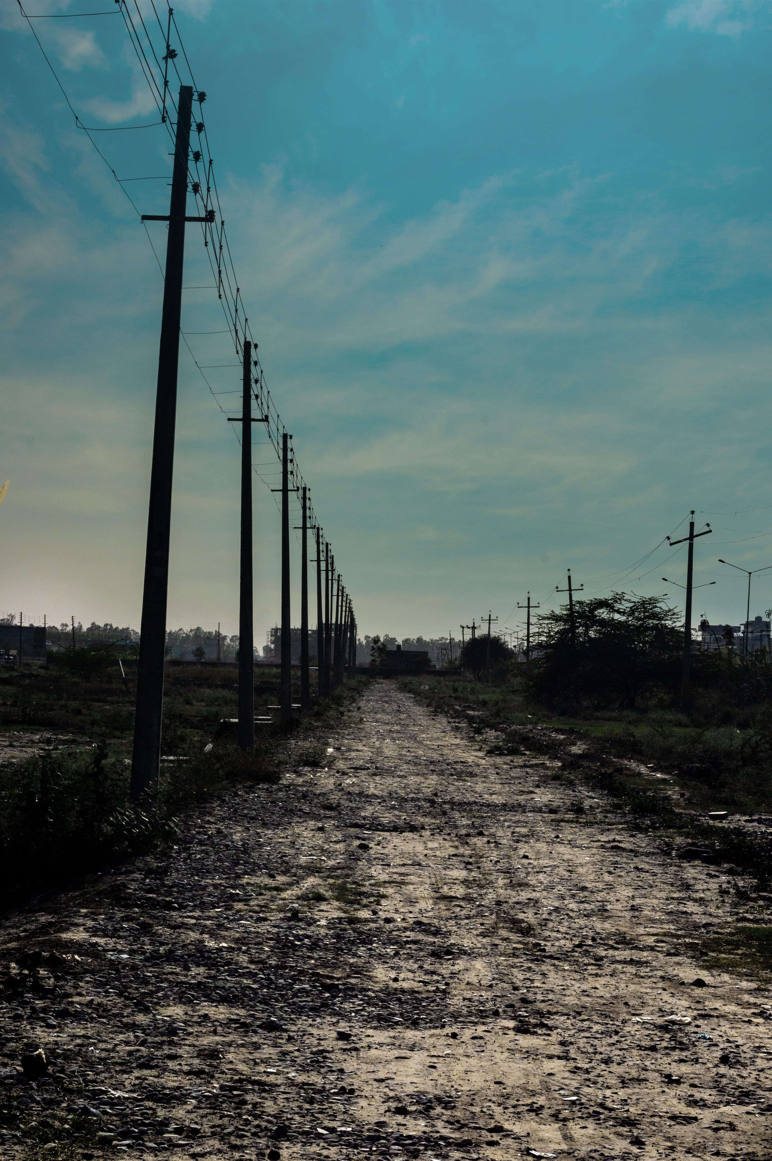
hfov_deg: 18.1
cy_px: 580
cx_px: 386
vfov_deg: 27.0
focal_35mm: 75
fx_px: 2417
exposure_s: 1/2500
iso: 400
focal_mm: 50
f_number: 16
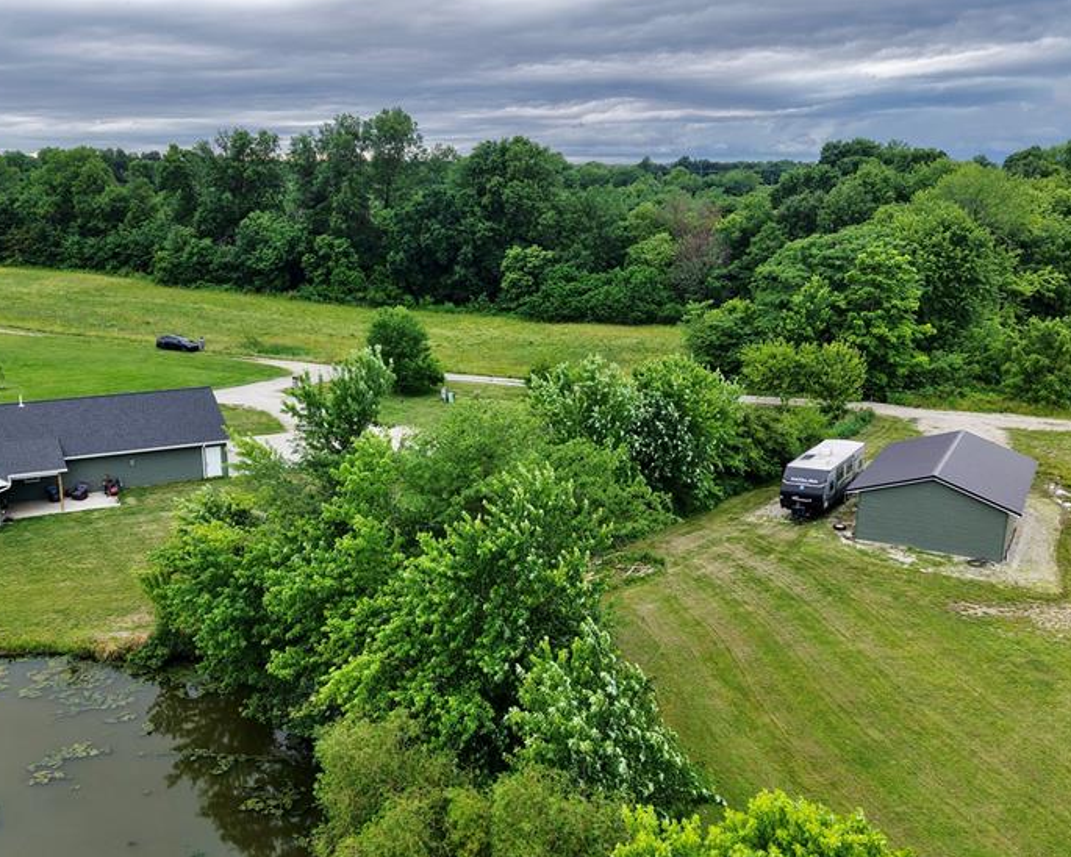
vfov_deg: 42.2
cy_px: 461
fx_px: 1109
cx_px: 480
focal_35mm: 35
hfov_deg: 51.4
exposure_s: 1/640
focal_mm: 8.67
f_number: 1.8
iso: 330
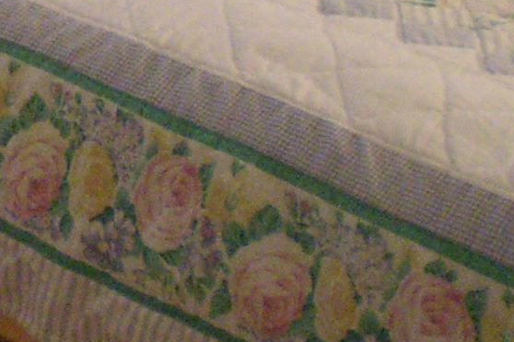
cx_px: -69
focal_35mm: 179
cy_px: -94
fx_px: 2556
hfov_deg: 11.3
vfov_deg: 7.6
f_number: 3.1
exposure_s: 1/25
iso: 400
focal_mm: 6.3
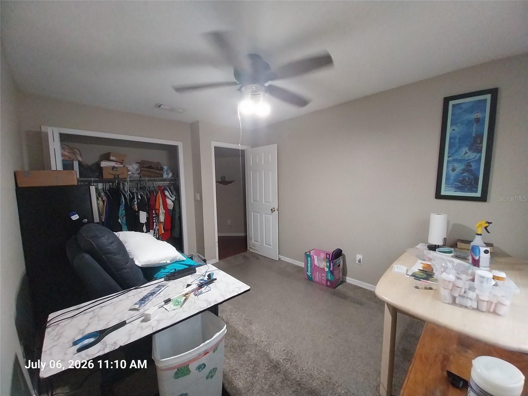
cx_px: 264
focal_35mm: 13
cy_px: 198
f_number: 2.2
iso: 200
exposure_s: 1/60
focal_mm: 1.13
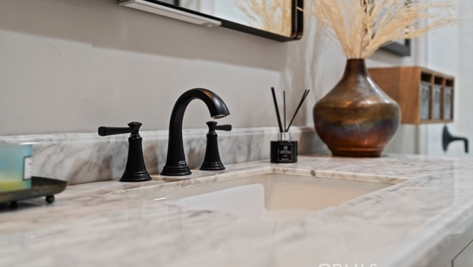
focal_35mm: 37
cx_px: 235
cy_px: 122
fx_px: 464
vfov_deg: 32.0
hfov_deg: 54.0
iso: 400
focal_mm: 35
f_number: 2.8
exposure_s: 1/100
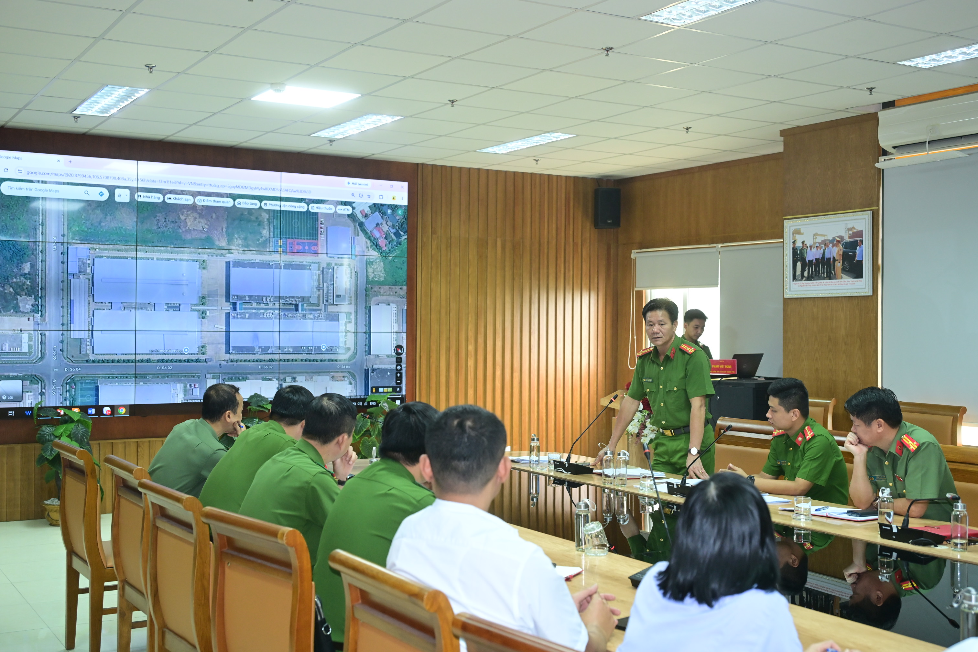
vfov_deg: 31.9
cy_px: 326
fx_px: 1141
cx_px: 489
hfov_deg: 46.4
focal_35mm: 42
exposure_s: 1/160
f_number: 4
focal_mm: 42
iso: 2000
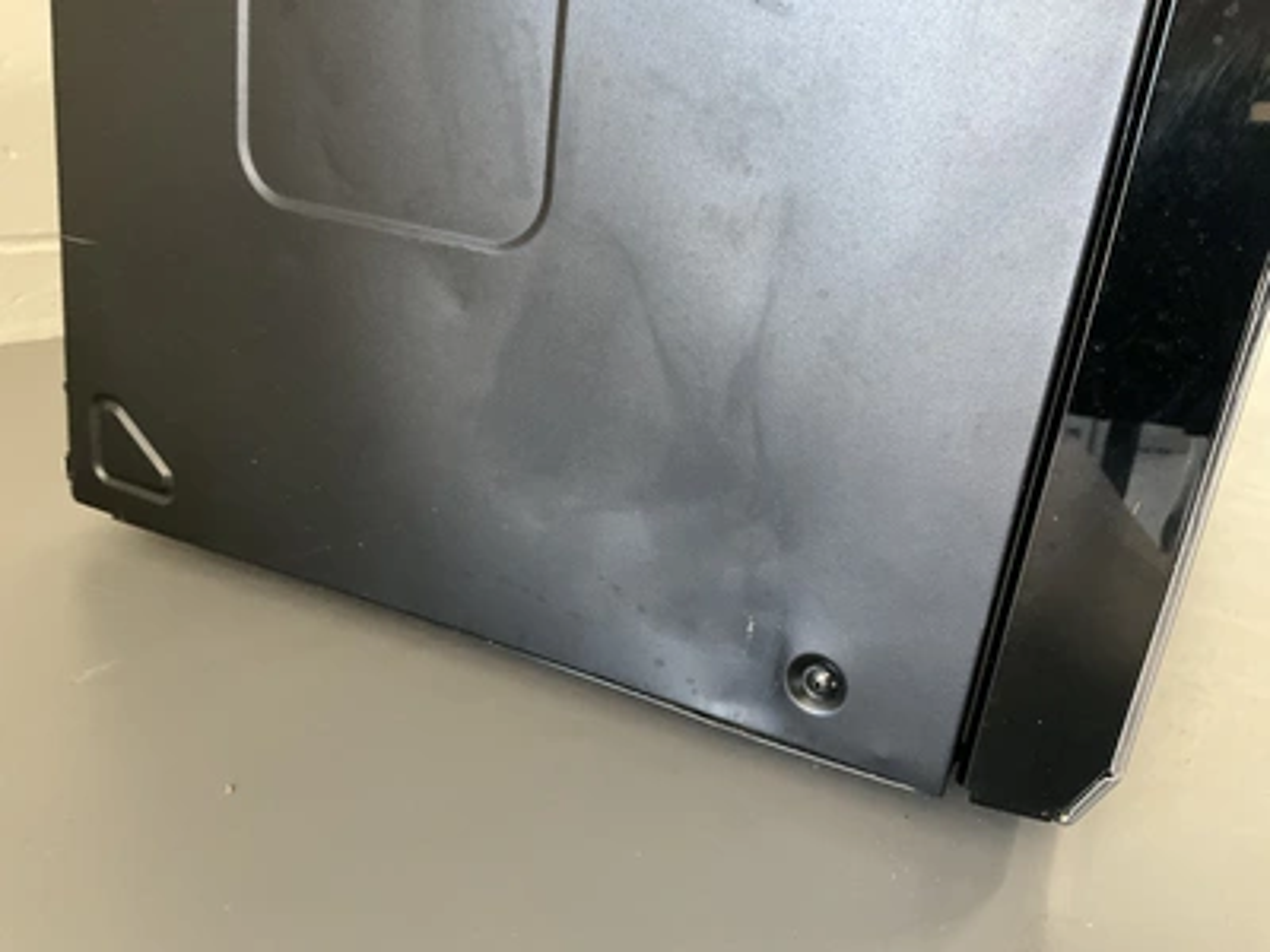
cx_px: 635
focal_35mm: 29
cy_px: 476
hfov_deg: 61.7
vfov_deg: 48.2
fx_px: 1064
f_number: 1.8
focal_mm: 3
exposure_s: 1/40
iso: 320
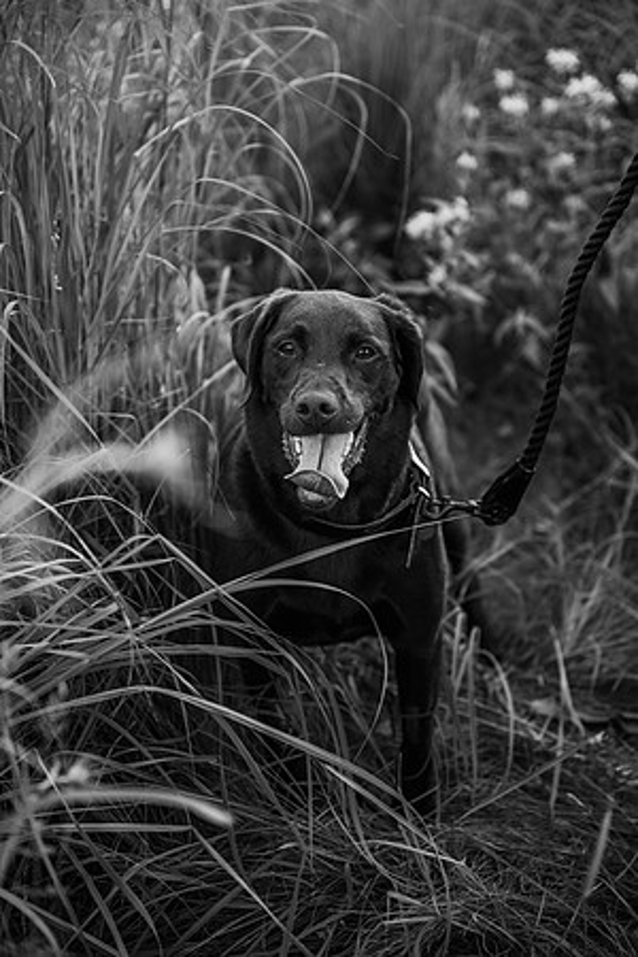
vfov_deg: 28.8
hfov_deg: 19.5
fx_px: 1861
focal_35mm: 70
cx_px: 319
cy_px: 478
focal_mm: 70
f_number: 3.2
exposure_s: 1/400
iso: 250
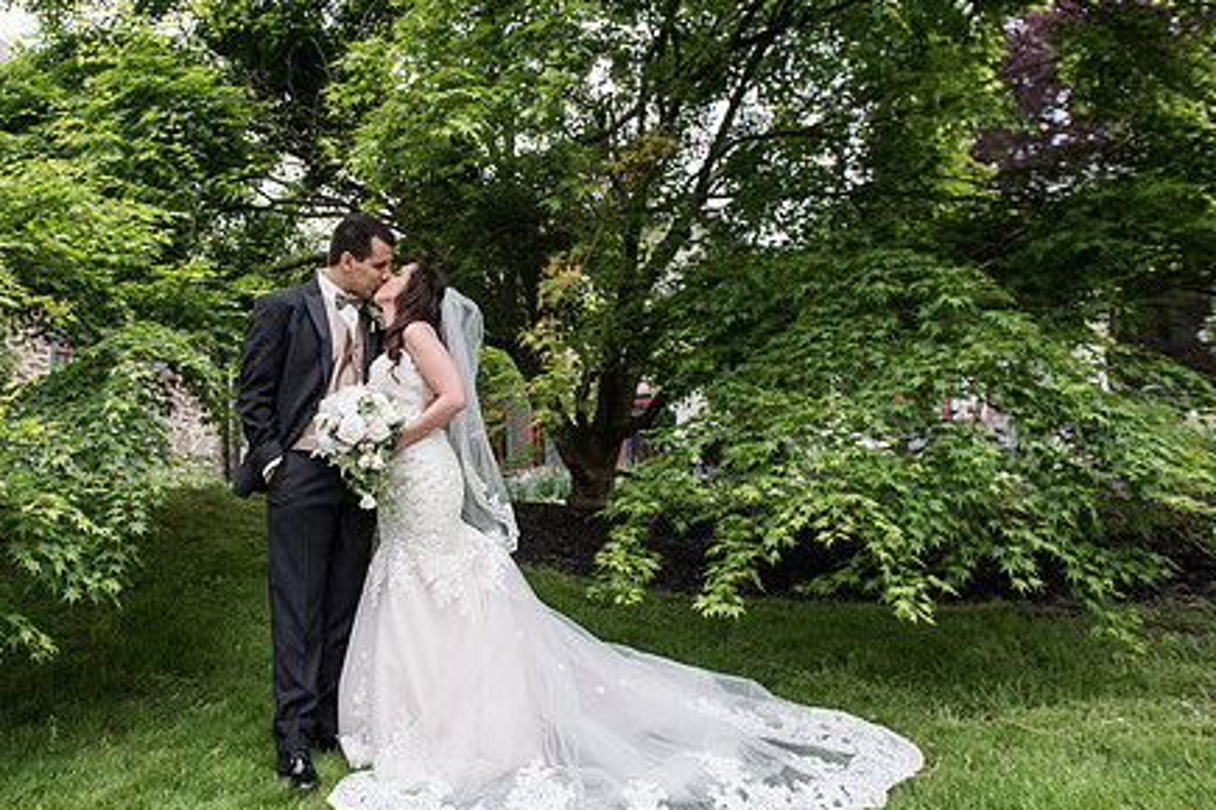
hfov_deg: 58.0
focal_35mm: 32
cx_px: 453
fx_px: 1081
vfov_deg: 41.1
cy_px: 381
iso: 640
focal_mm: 24
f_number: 4
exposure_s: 1/1000
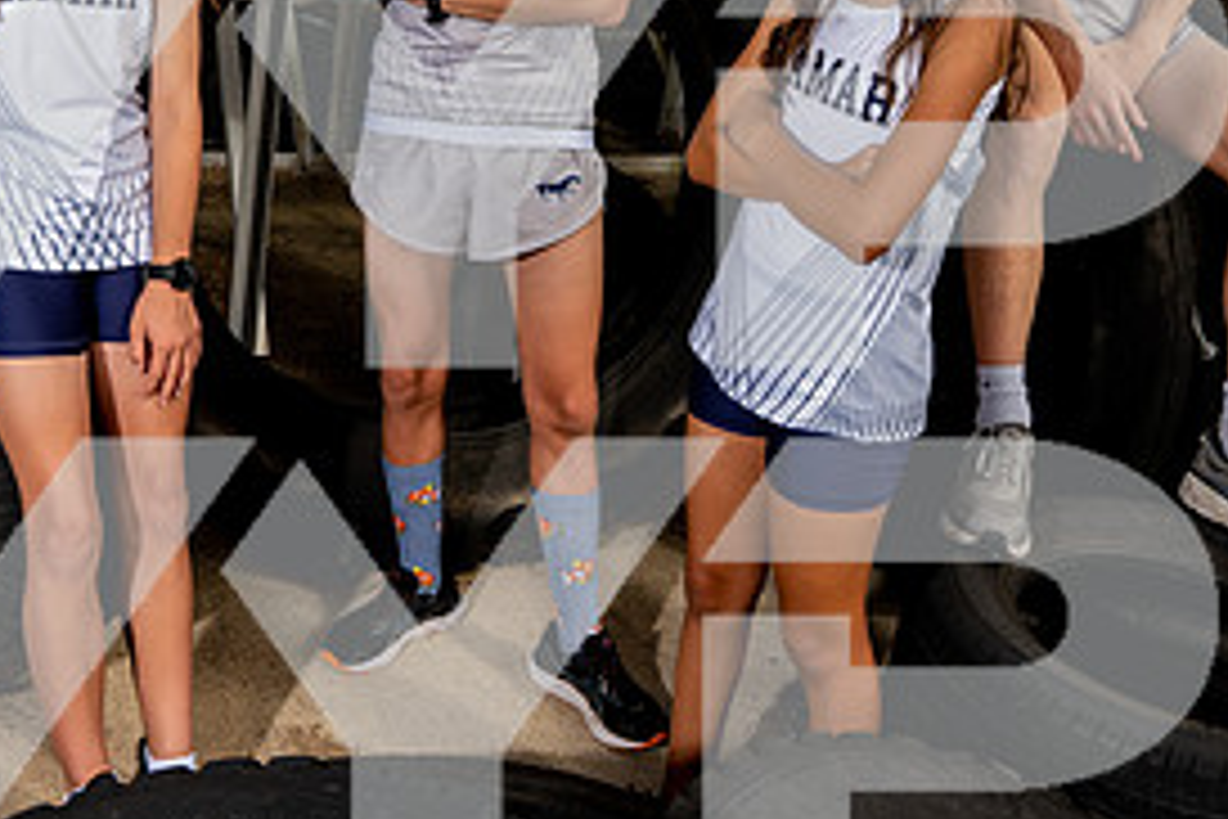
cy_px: 133
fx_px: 1740
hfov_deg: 38.9
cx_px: 630
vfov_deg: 25.9
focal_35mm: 51
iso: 100
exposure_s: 1/250
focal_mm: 24
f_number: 8
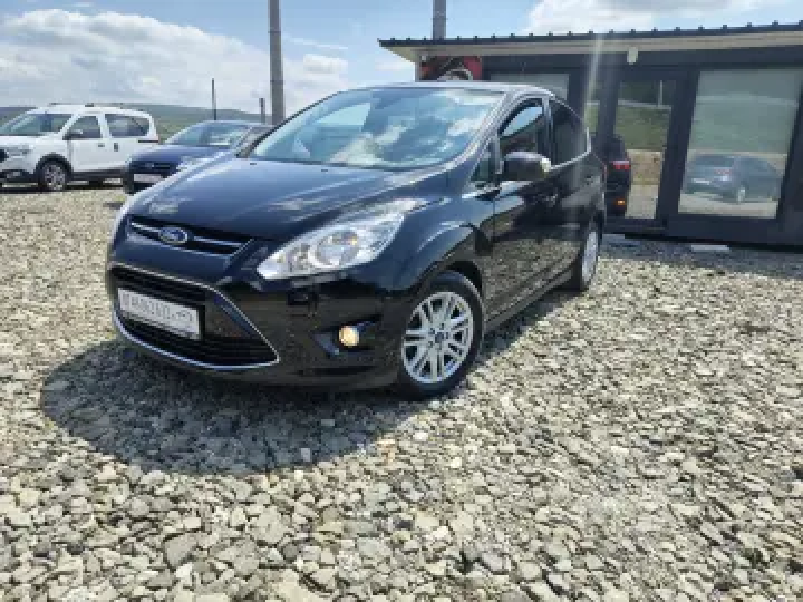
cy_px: 301
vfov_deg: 56.8
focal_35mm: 24
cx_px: 402
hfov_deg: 71.6
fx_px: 557
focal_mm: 5.56
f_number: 1.8
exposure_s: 1/1056
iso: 101
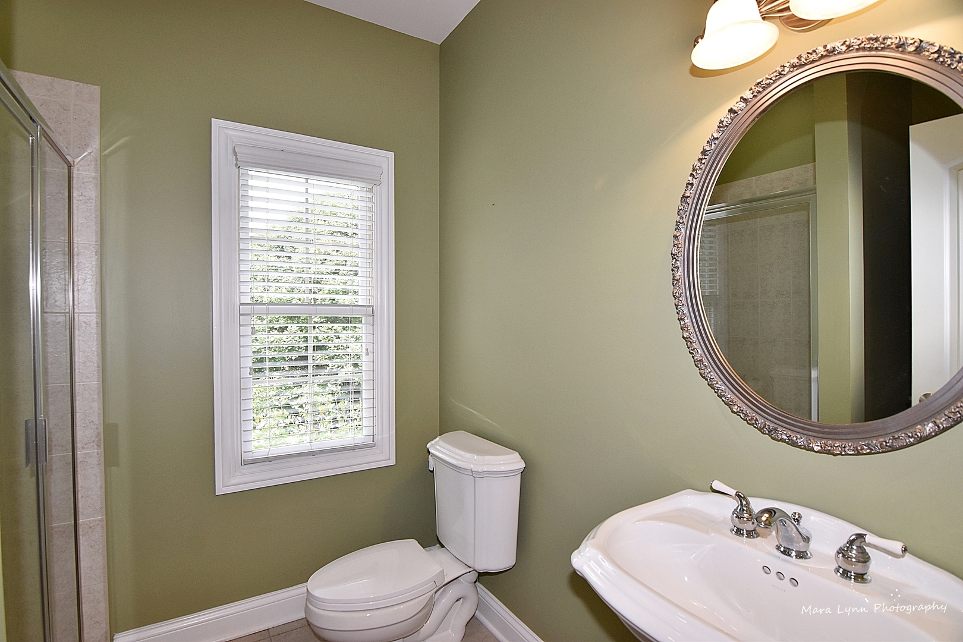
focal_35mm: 16
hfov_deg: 95.0
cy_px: 321
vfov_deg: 72.1
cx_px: 482
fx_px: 441
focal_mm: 11
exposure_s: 1/125
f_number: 5.6
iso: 640
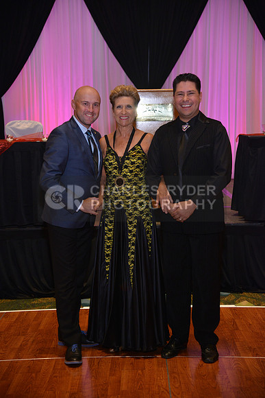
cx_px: 132
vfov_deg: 30.5
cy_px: 199
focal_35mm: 66
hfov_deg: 20.6
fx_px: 728
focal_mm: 66
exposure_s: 1/250
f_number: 4
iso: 1250
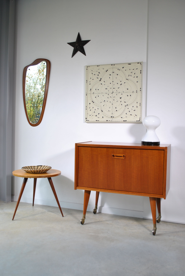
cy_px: 138
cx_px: 92
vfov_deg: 57.1
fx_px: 253
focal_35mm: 33
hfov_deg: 40.1
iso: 200
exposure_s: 1/30
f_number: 5
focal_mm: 22
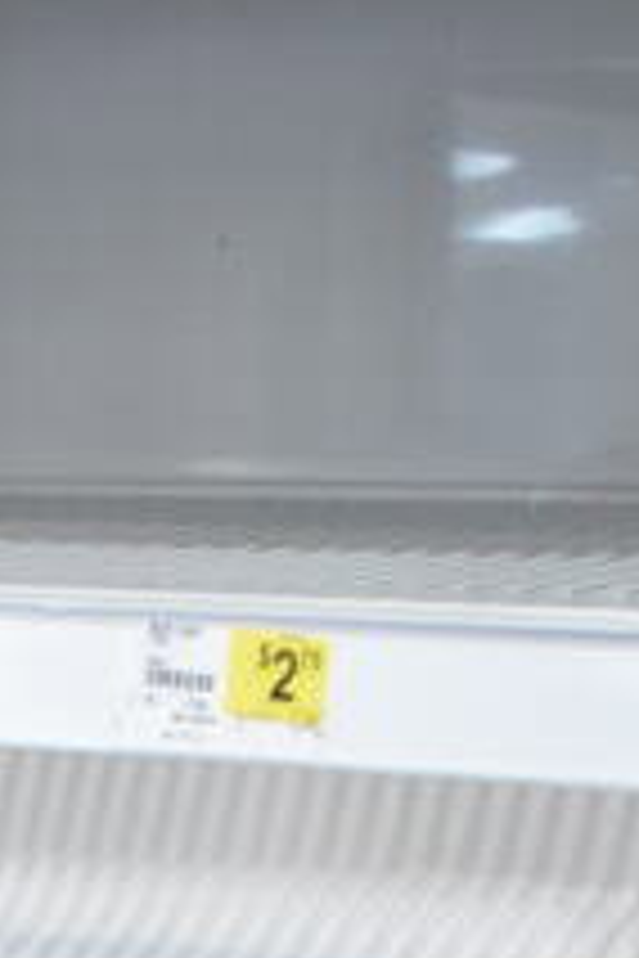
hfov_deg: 11.5
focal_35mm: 116
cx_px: -180
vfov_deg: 15.4
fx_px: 3088
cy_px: 1678
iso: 1600
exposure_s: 1/50
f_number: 3.5
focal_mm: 18
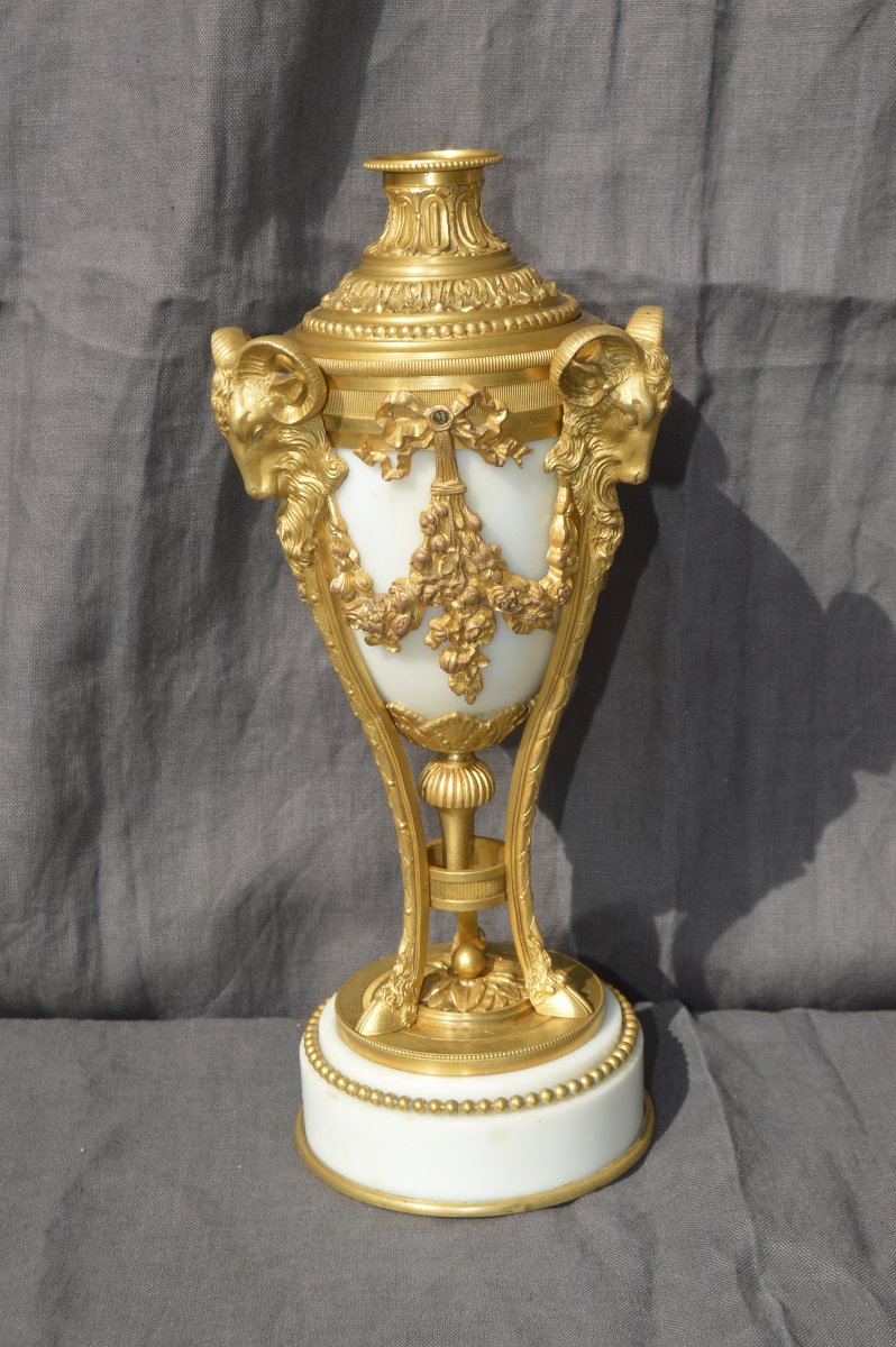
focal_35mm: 57
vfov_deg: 35.1
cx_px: 448
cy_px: 674
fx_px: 2132
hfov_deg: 23.7
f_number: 10
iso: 100
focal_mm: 38
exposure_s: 1/200
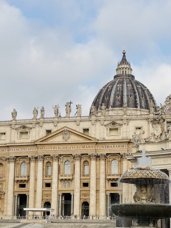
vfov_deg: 25.3
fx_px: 507
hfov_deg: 19.1
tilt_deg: +13.3
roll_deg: -0.5
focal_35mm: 77
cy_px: 114
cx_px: 86
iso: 25
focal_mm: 9
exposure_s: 1/803
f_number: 2.8
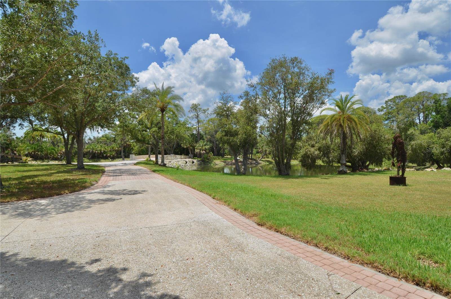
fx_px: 450
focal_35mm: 36
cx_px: 226
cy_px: 150
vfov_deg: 36.7
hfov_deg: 53.2
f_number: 9
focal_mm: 24
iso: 100
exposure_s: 1/320
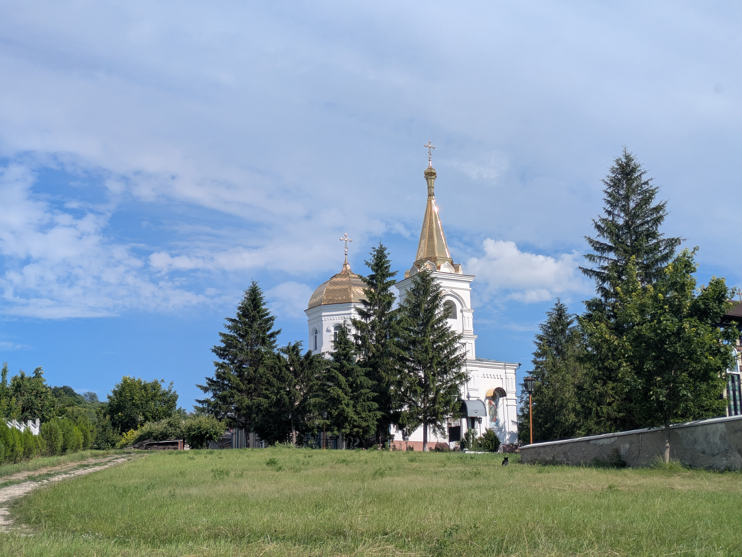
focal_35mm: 51
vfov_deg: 28.6
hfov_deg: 37.5
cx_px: 371
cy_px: 278
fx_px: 1094
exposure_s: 1/2857
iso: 45
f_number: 1.89
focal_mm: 5.43
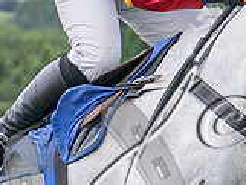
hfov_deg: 2.6
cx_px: 657
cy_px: 104
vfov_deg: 2.0
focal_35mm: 753
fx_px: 5355
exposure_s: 1/1600
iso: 400
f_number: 4
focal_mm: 70
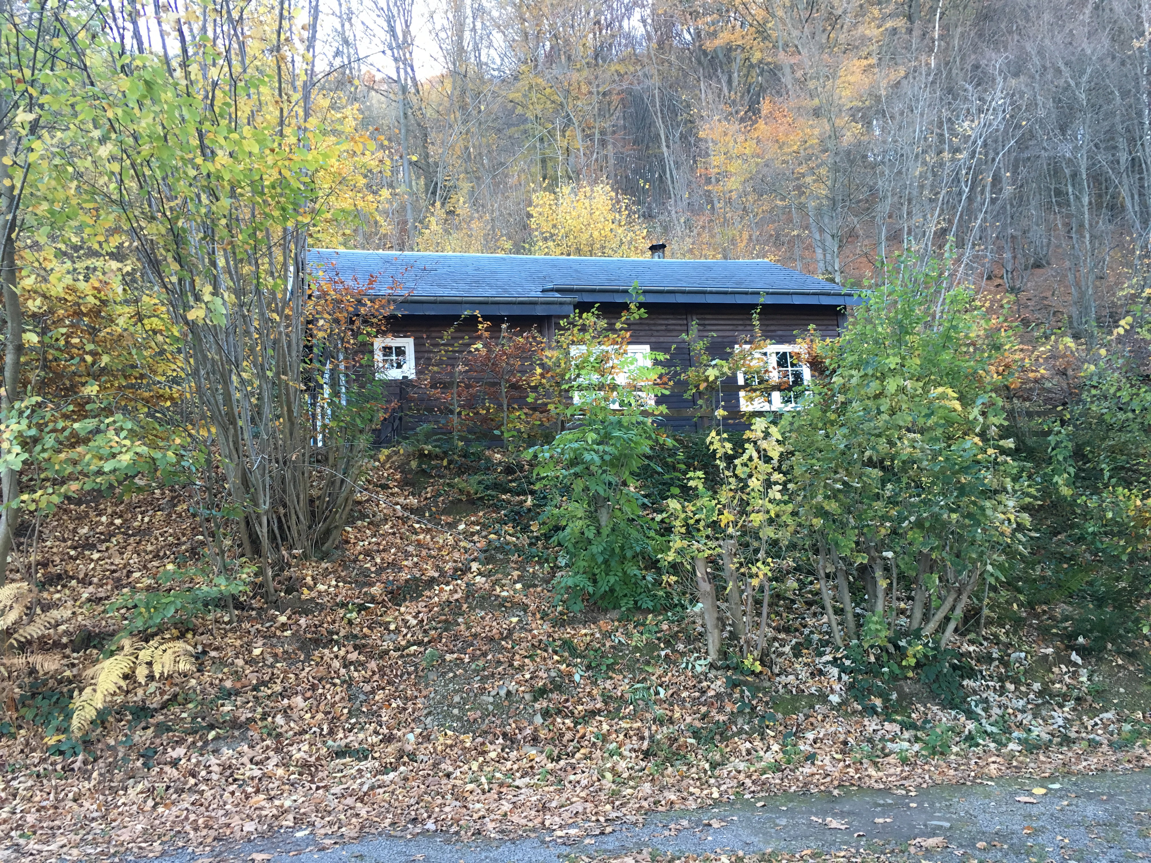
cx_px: 576
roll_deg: +4.3
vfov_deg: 48.2
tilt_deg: +8.2
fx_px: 964
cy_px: 432
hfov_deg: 61.7
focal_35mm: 29
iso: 50
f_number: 2.2
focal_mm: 4.15
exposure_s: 1/33
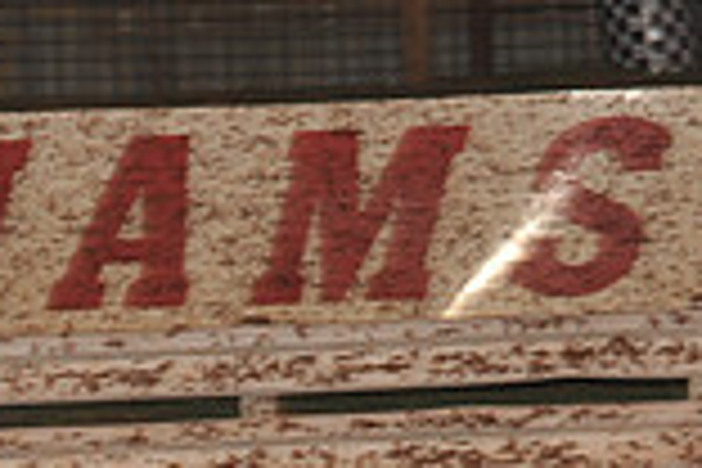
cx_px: -310
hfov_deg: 6.0
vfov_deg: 4.0
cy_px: 796
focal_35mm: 343
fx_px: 6688
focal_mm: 92
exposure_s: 1/320
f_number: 6.3
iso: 1250
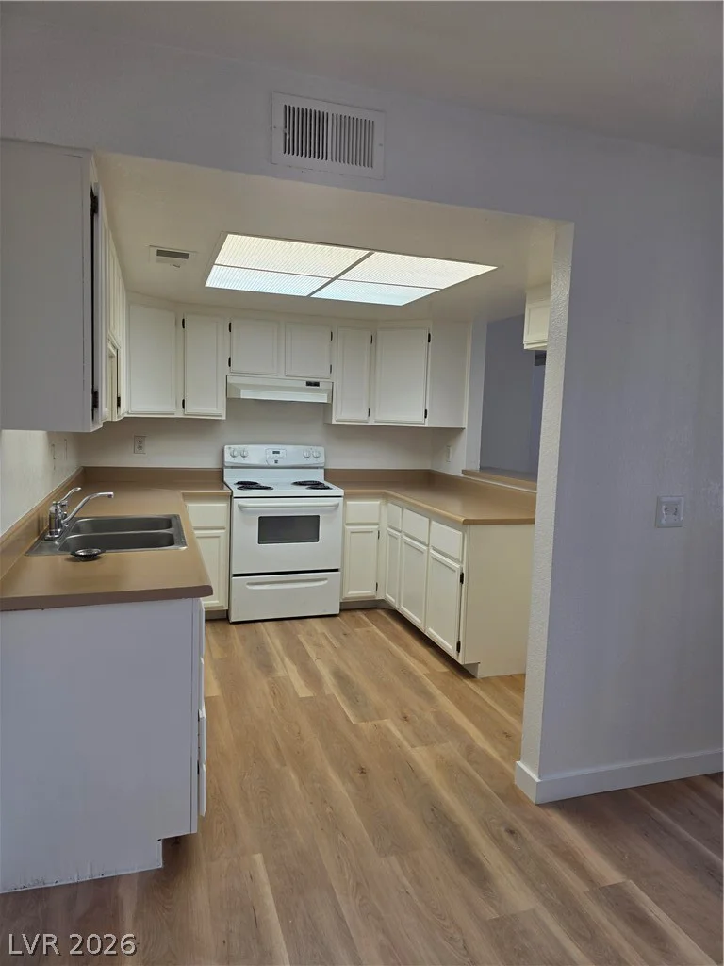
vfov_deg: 73.9
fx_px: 641
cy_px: 483
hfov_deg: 58.9
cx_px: 362
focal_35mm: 23
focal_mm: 6.3
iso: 64
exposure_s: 1/120
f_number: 1.7
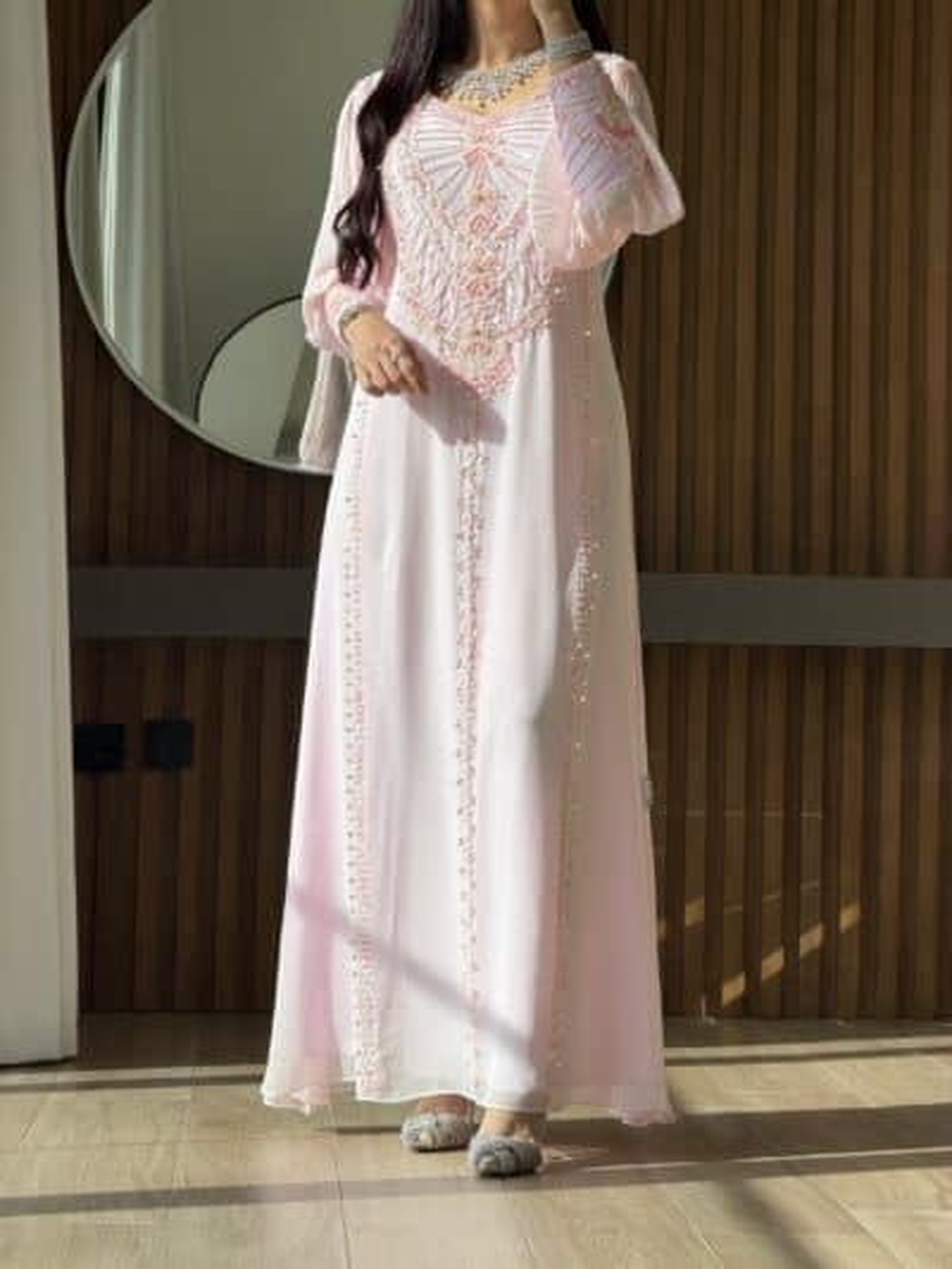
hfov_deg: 14.8
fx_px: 3665
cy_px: 634
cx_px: 476
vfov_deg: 19.6
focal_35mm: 100
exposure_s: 1/625
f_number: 2.8
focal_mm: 16.89
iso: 50
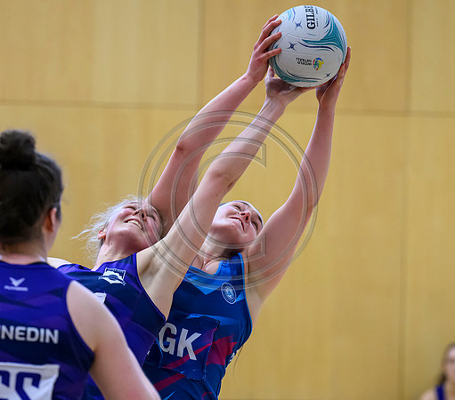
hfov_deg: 7.6
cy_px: 294
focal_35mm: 245
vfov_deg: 6.7
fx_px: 3436
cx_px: 138
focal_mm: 140
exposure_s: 1/1000
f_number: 3.2
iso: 4000
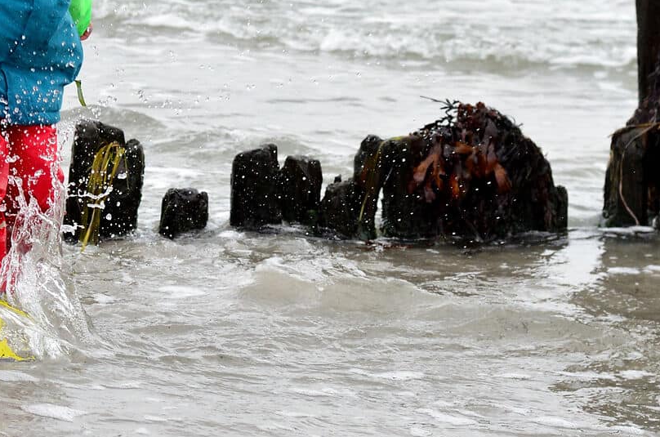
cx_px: 116
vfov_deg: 8.1
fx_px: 3055
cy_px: 1
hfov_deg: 12.3
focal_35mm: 167
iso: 320
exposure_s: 1/1000
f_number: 5
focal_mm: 50
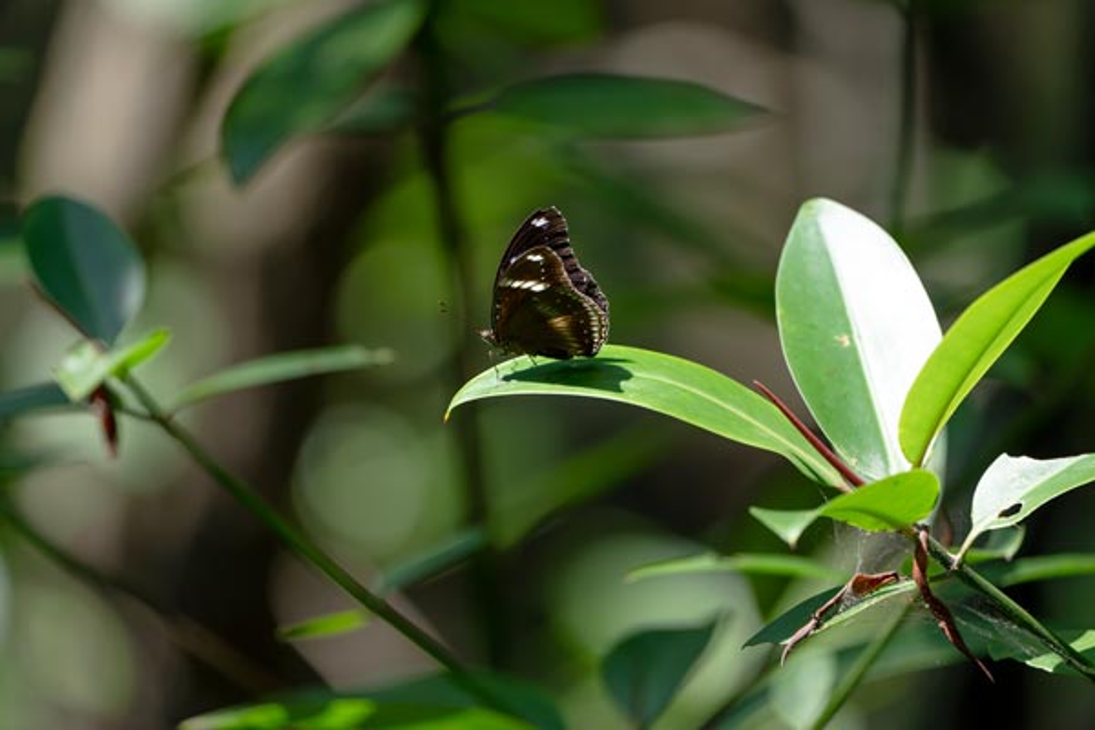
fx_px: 12166
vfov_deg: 3.4
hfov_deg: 5.2
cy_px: 365
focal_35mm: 400
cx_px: 548
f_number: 5.6
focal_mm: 400
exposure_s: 1/500
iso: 400
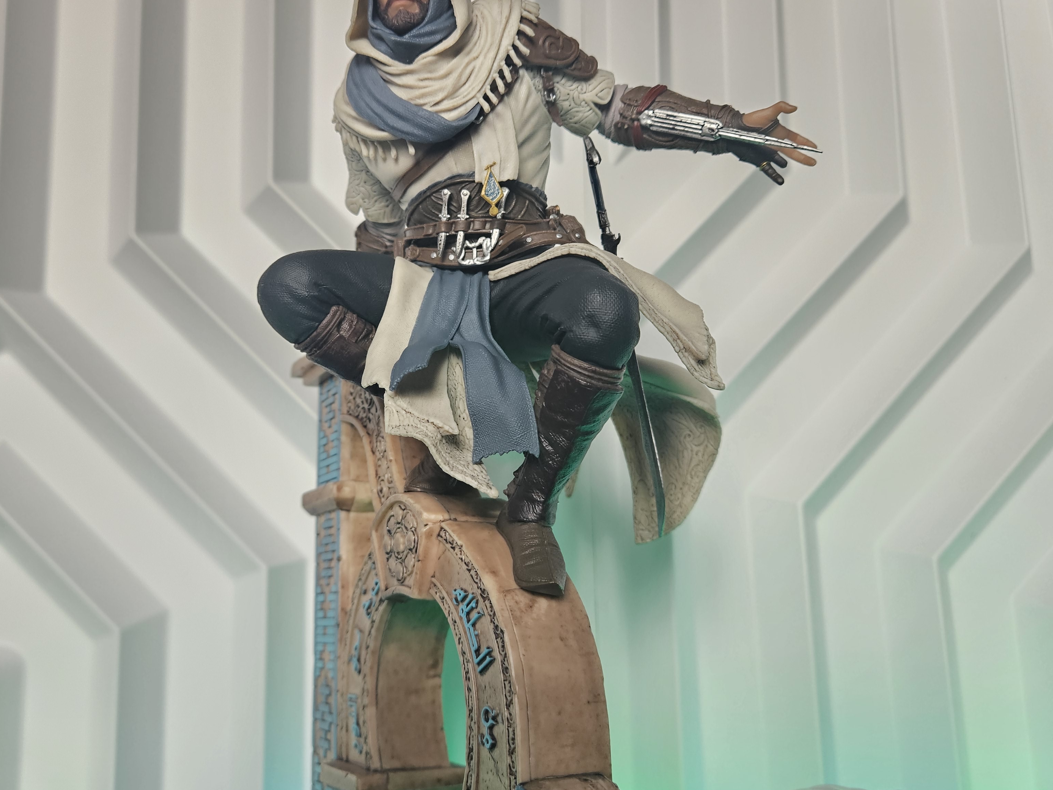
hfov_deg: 59.7
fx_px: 913
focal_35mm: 30
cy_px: 364
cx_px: 443
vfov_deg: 46.8
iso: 160
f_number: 1.8
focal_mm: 5.4
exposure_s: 1/100
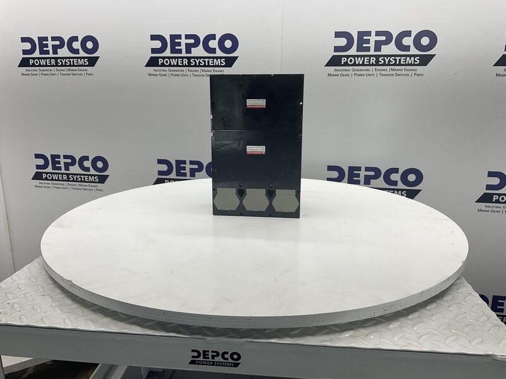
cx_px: 253
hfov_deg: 61.7
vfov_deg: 48.2
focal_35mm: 29
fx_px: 424
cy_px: 190
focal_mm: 3
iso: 16
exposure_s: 1/197
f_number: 1.8
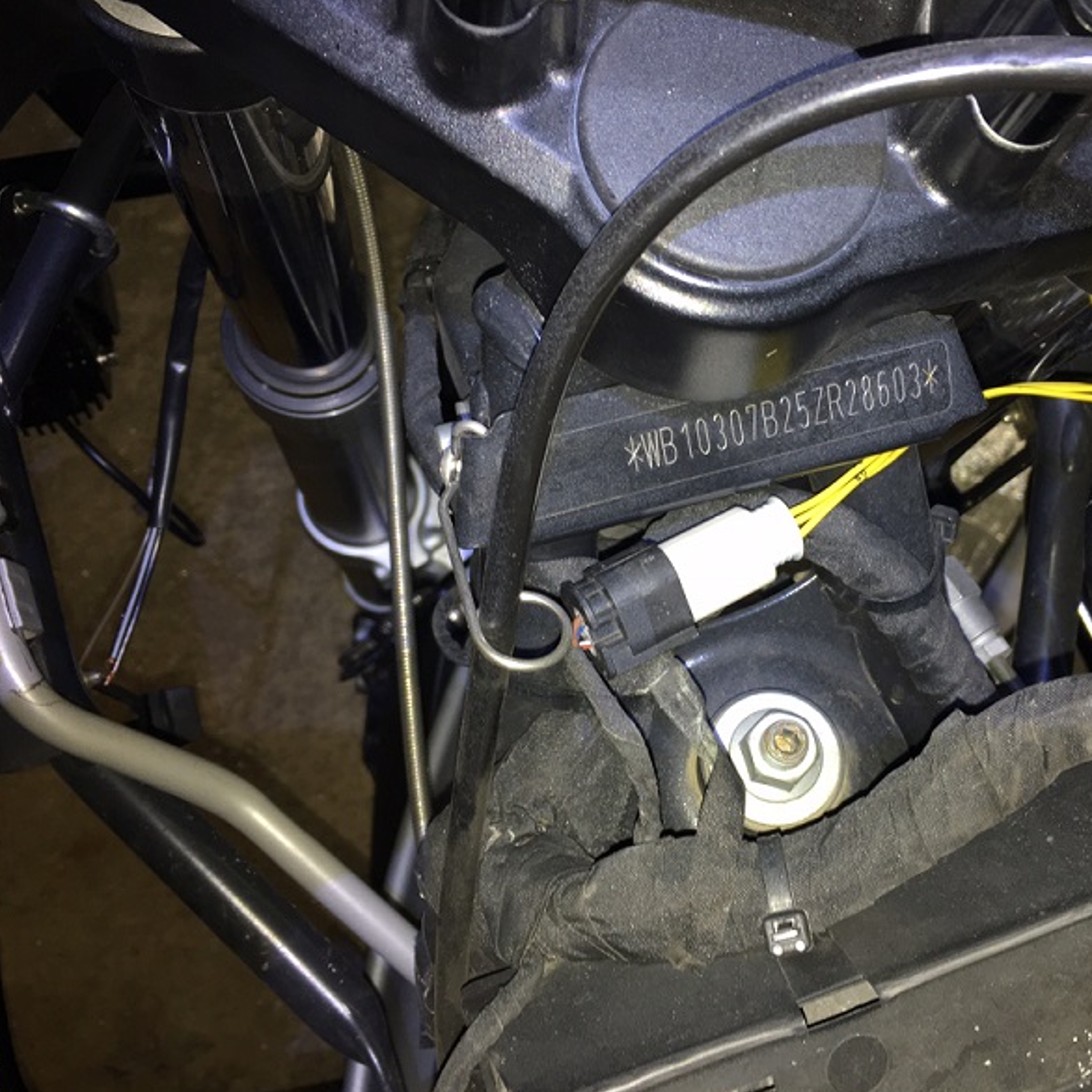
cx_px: 703
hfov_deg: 46.7
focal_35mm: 35
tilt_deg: -57.4
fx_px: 1249
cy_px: 555
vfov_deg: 47.2
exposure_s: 1/20
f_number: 2.2
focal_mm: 4.15
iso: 40
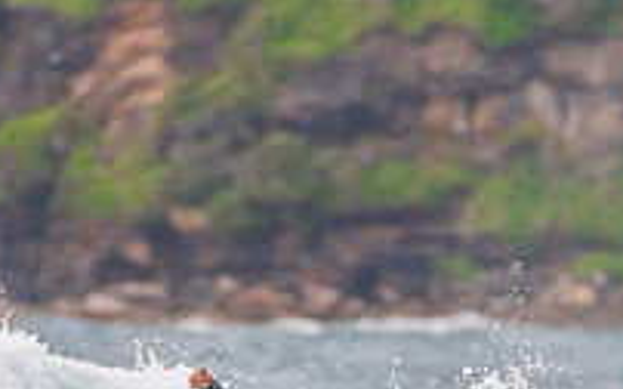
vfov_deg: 0.9
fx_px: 24792
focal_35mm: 1461
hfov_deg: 1.4
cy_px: 542
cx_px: 268
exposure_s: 1/1600
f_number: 5.6
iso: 1600
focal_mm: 500
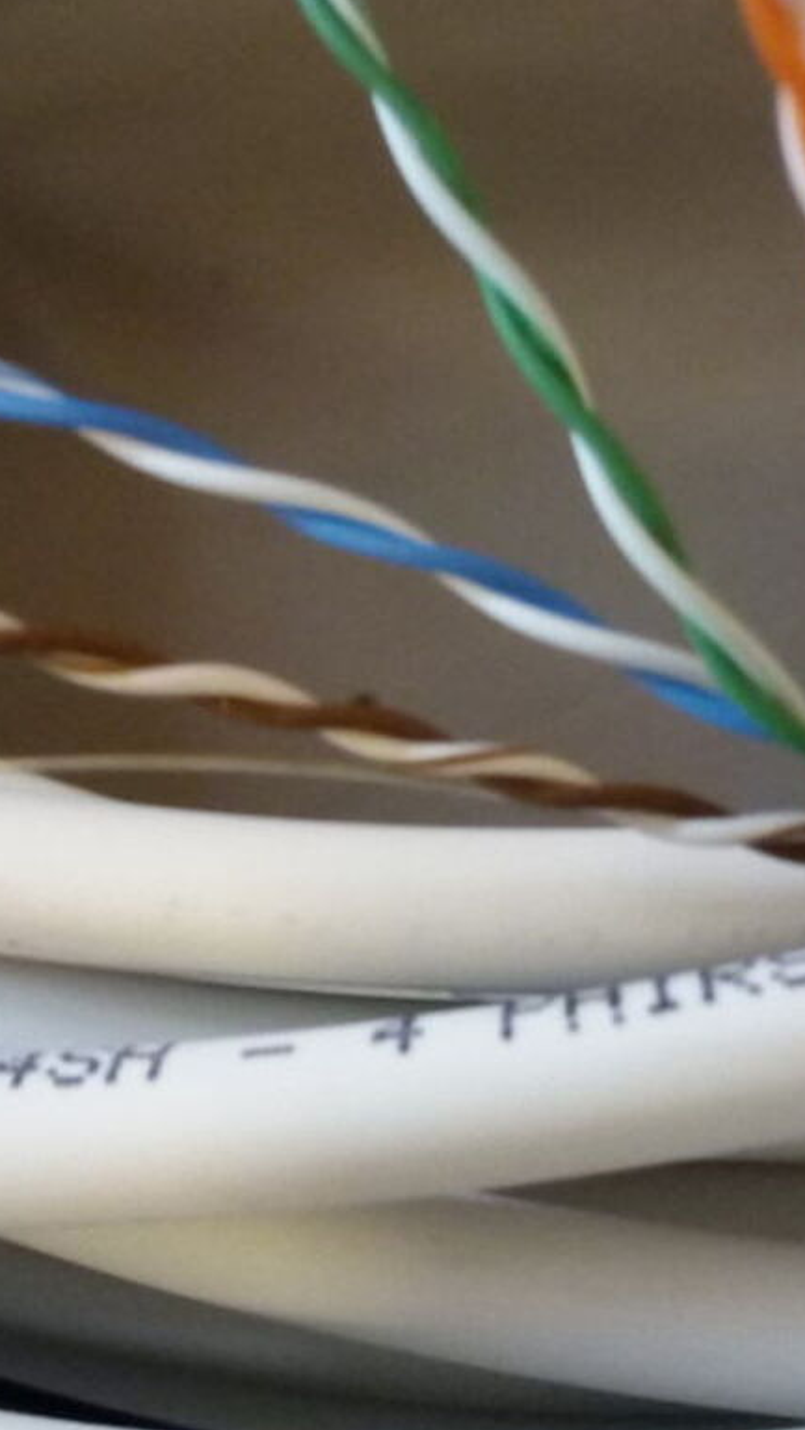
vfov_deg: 40.6
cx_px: 413
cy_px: 665
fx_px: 1934
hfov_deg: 23.5
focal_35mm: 51
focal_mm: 3.5
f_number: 2
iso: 1394
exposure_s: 1/16.7
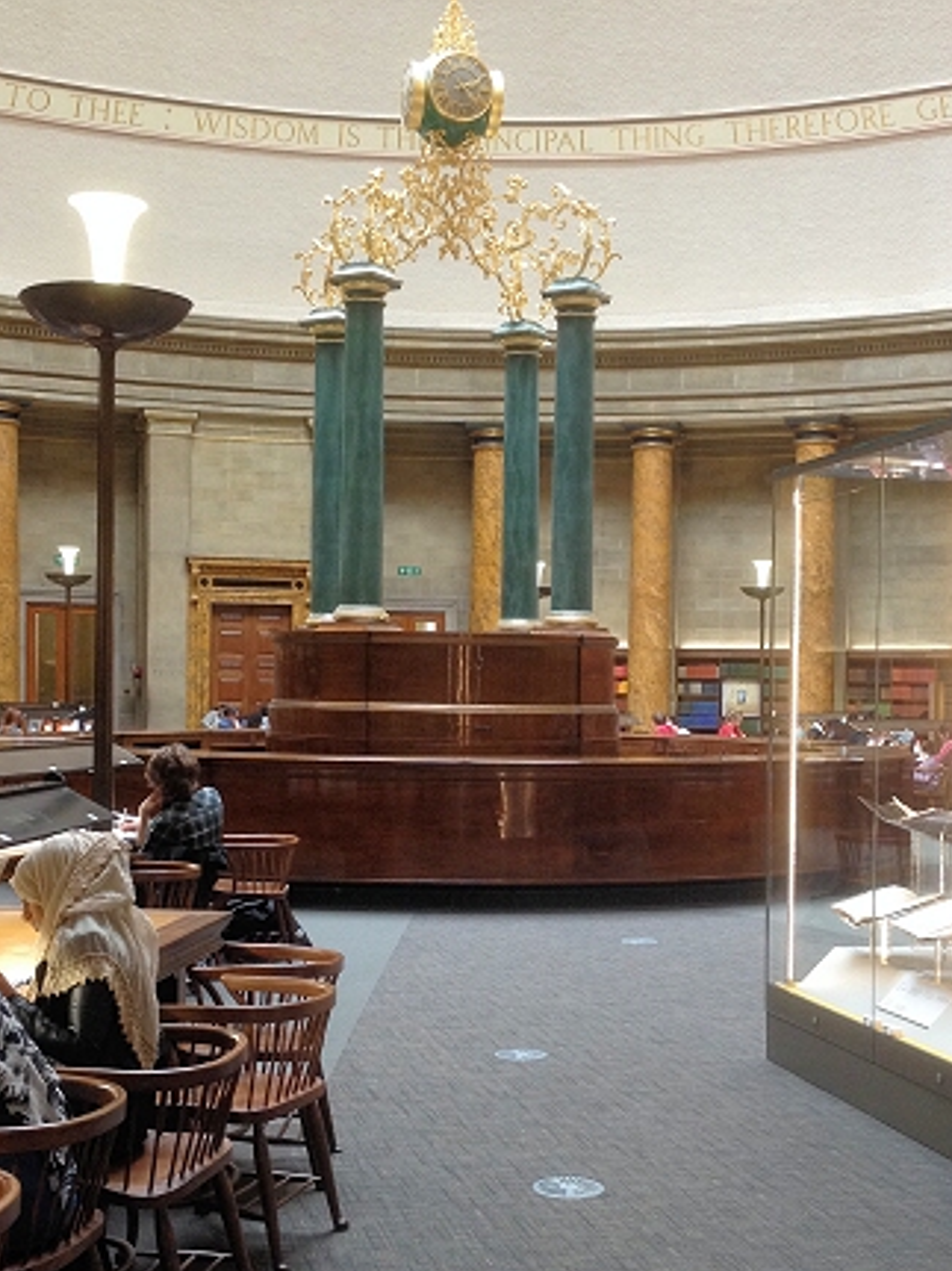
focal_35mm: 52
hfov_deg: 28.0
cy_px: 702
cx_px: 492
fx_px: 1908
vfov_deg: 36.8
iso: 100
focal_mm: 4.28
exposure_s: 1/20
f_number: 2.4
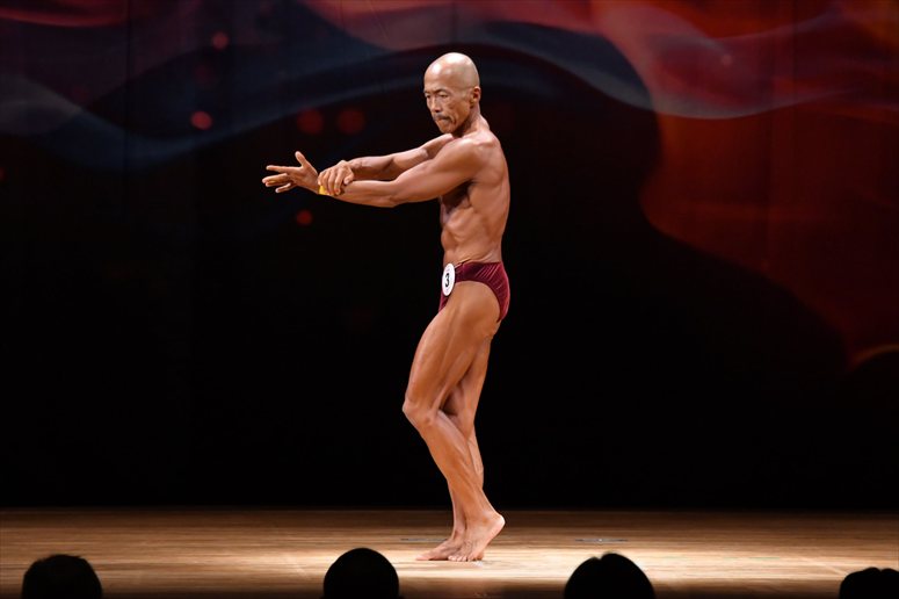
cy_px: 300
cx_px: 450
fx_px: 6365
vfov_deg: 5.4
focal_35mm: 255
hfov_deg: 8.1
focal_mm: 170
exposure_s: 1/400
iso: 4000
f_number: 5.6
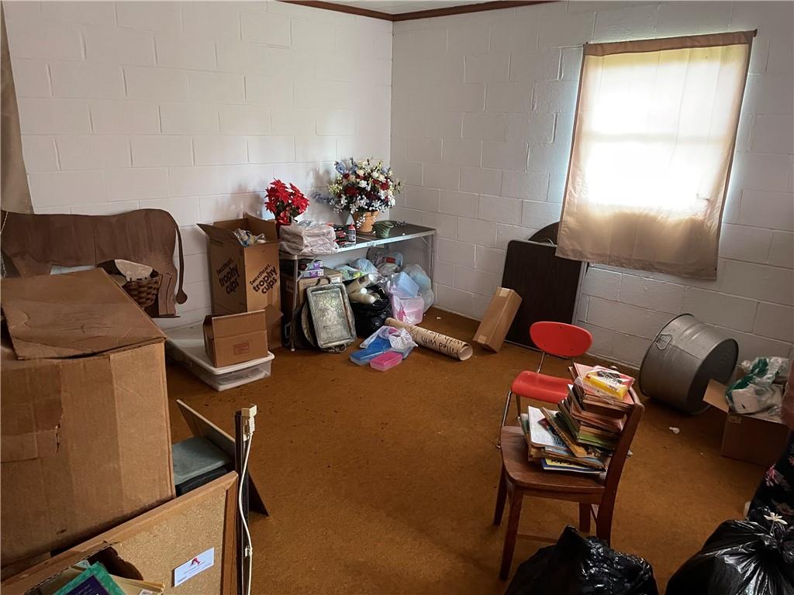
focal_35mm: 26
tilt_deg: -15.5
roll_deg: -0.9
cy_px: 298
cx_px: 397
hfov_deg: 67.3
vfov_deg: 53.1
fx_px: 596
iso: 640
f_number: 1.6
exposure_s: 1/32
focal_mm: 4.2
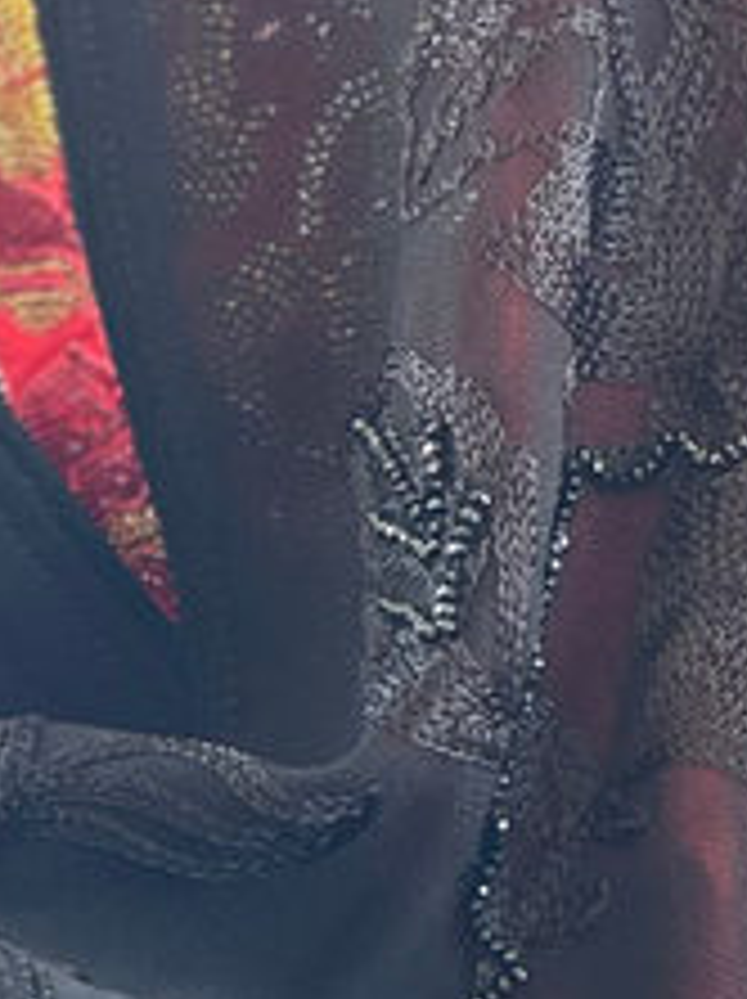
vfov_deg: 15.1
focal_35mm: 130
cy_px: 302
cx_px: 968
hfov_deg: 11.1
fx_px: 3748
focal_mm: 6.86
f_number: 1.78
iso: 400
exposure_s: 1/60
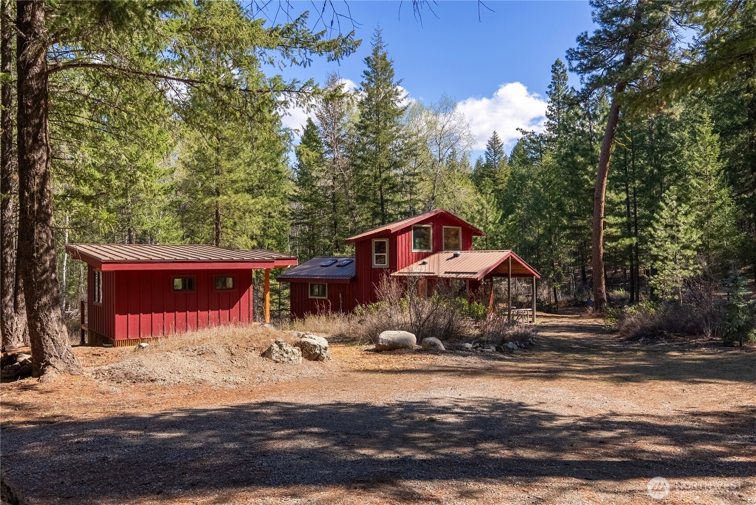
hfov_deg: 61.9
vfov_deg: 43.7
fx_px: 630
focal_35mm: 30
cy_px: 252
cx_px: 378
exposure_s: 1/5000
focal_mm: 30
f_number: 7.1
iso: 125
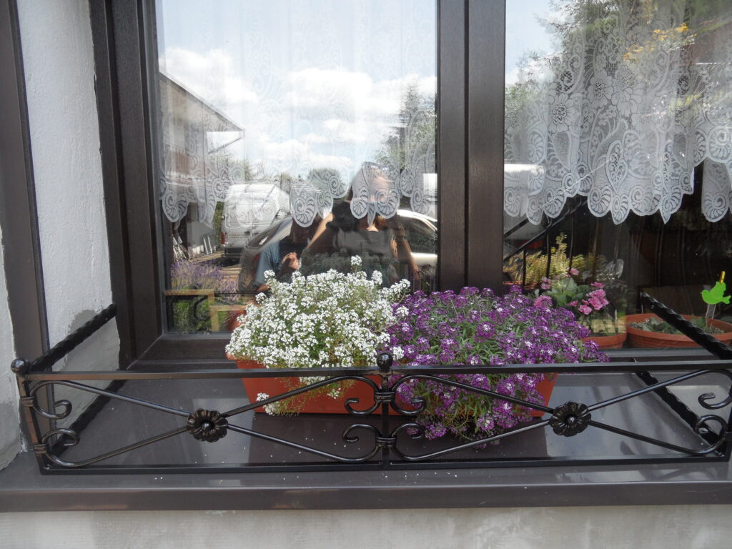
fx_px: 508
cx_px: 366
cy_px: 274
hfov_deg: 71.6
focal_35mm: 24
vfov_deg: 56.8
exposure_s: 1/125
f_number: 3.2
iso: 80
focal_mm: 3.9
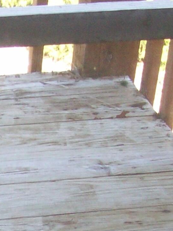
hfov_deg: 9.6
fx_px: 1000
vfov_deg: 12.9
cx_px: -100
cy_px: 264
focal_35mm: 150
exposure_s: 1/64
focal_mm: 6
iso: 101
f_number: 2.7
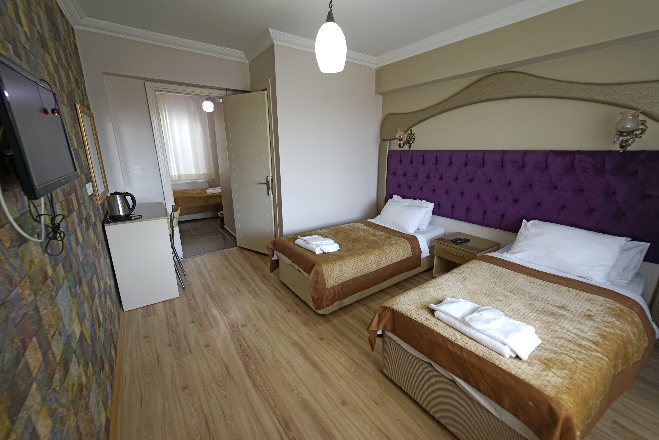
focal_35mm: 14
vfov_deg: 81.2
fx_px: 256
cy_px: 220
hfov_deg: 104.2
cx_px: 330
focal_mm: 14
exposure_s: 1/60
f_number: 4
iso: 400
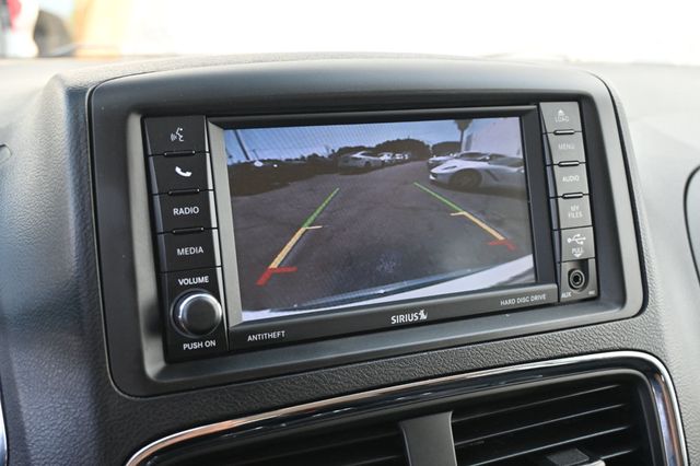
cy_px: 233
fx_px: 714
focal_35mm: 37
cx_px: 350
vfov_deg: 36.1
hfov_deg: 52.2
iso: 500
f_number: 4.2
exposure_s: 1/125
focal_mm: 24.5
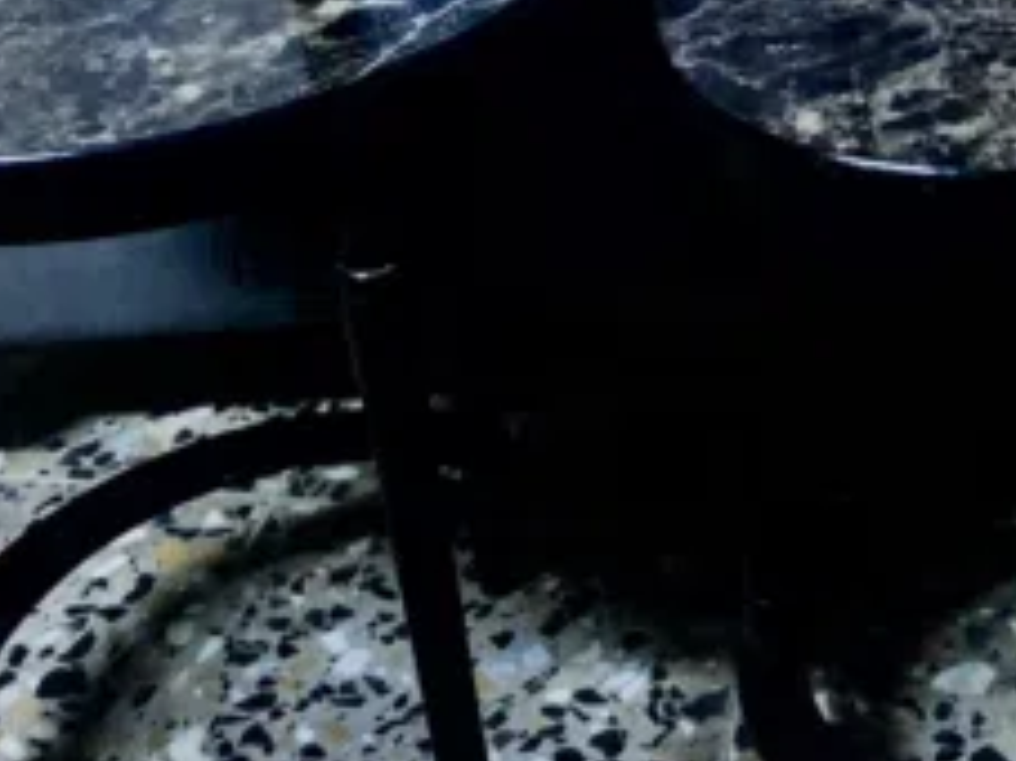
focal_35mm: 79
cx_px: 761
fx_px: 2317
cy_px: -72
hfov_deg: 24.5
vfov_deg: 18.0
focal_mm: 3.99
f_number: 1.8
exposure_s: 1/4
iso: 100
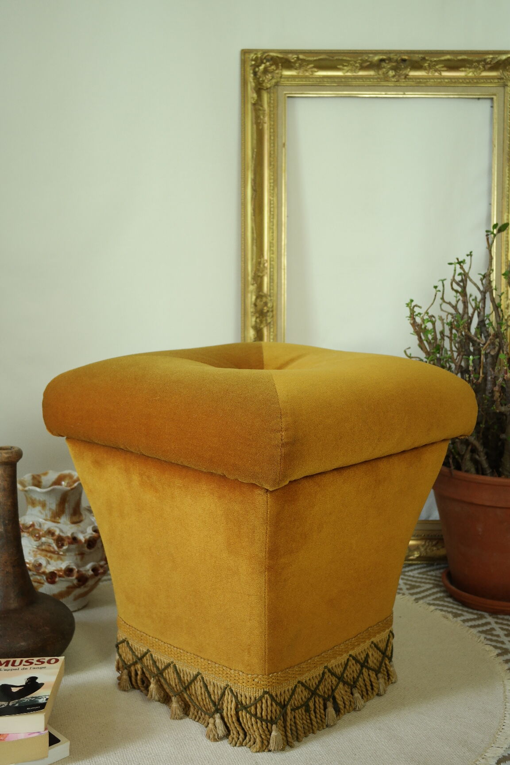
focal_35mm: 43
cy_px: 382
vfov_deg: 45.4
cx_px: 255
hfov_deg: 31.2
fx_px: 914
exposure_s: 1/30
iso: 400
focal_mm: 28
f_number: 5.6
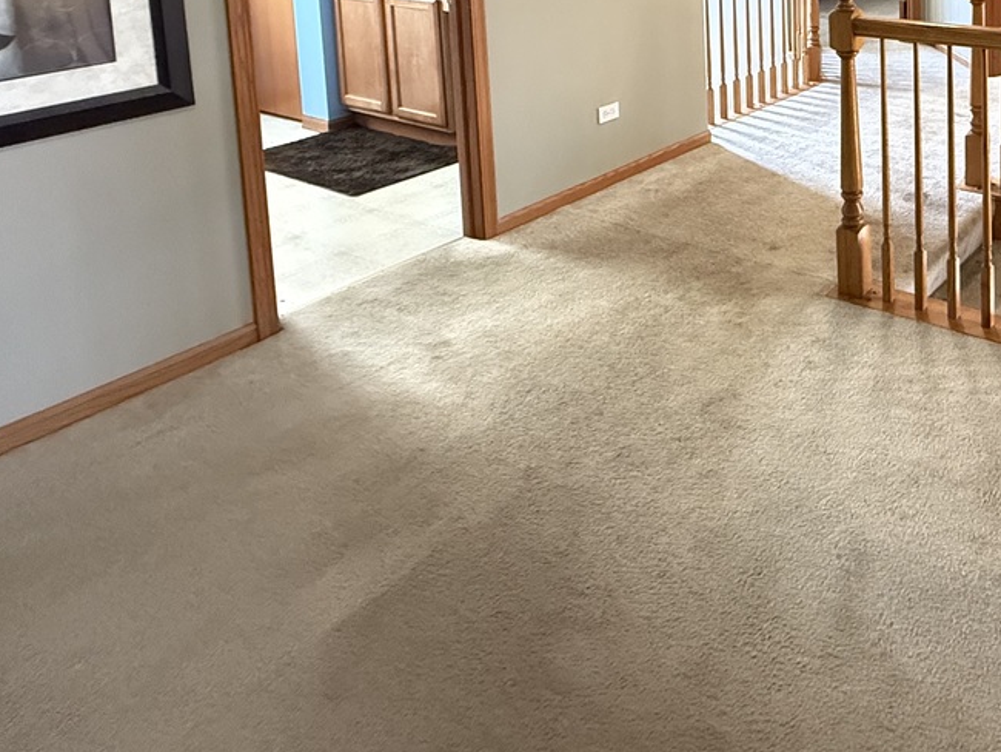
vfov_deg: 38.5
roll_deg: +1.5
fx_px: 897
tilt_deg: -4.7
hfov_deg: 51.7
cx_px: 893
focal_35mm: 31
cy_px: -52
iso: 1000
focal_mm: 2.22
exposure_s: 1/60
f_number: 2.2
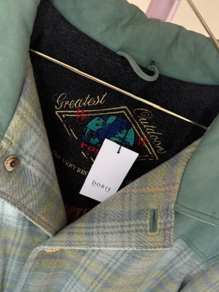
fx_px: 287
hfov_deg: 41.8
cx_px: 102
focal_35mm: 34
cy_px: 205
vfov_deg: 52.4
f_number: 1.78
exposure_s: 1/423
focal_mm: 6.76
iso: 100
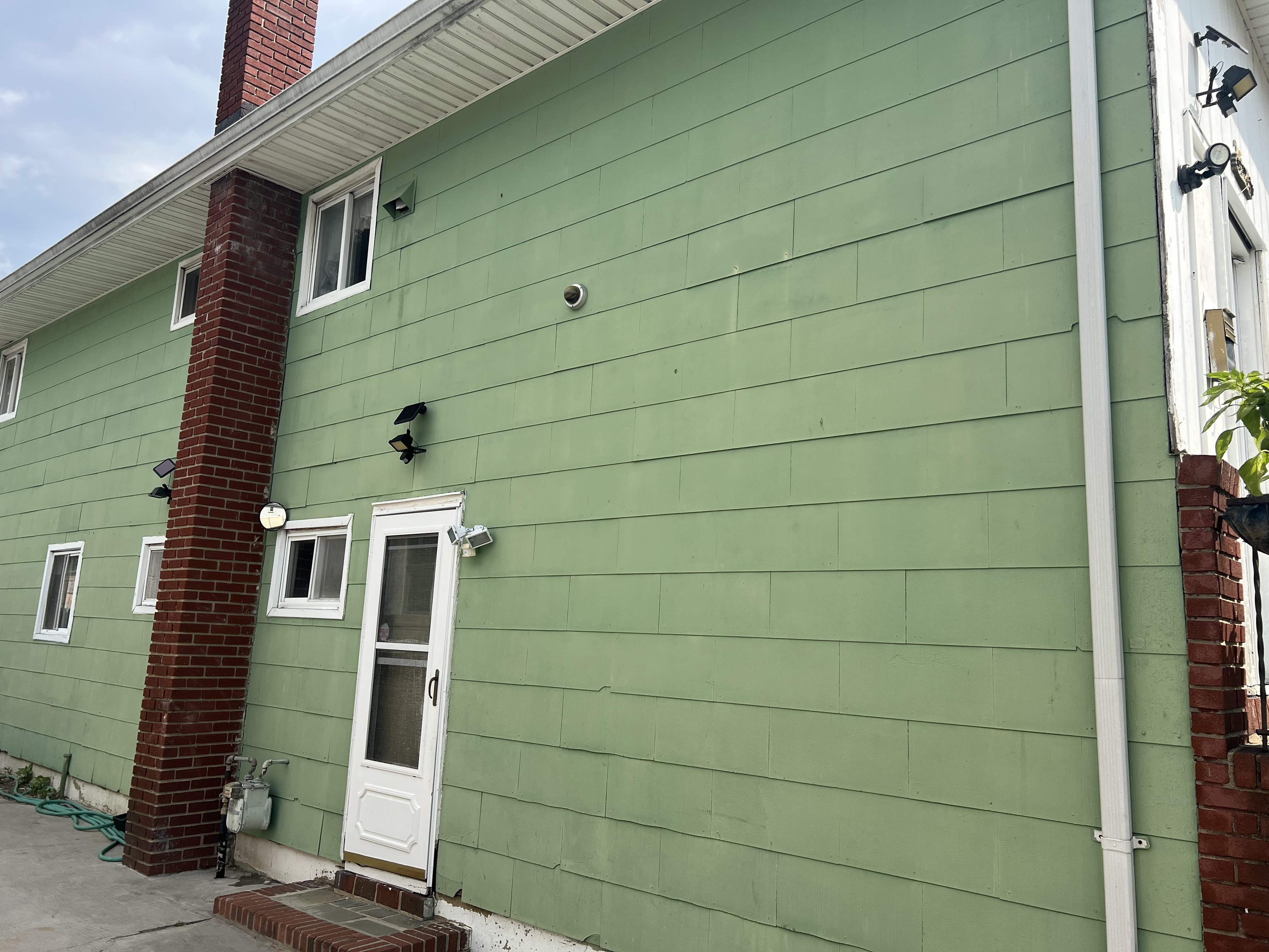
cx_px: 634
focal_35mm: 26
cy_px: 476
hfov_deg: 67.3
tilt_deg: +11.7
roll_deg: -2.5
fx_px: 953
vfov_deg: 53.1
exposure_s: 1/3704
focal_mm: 5.7
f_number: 1.5
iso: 50
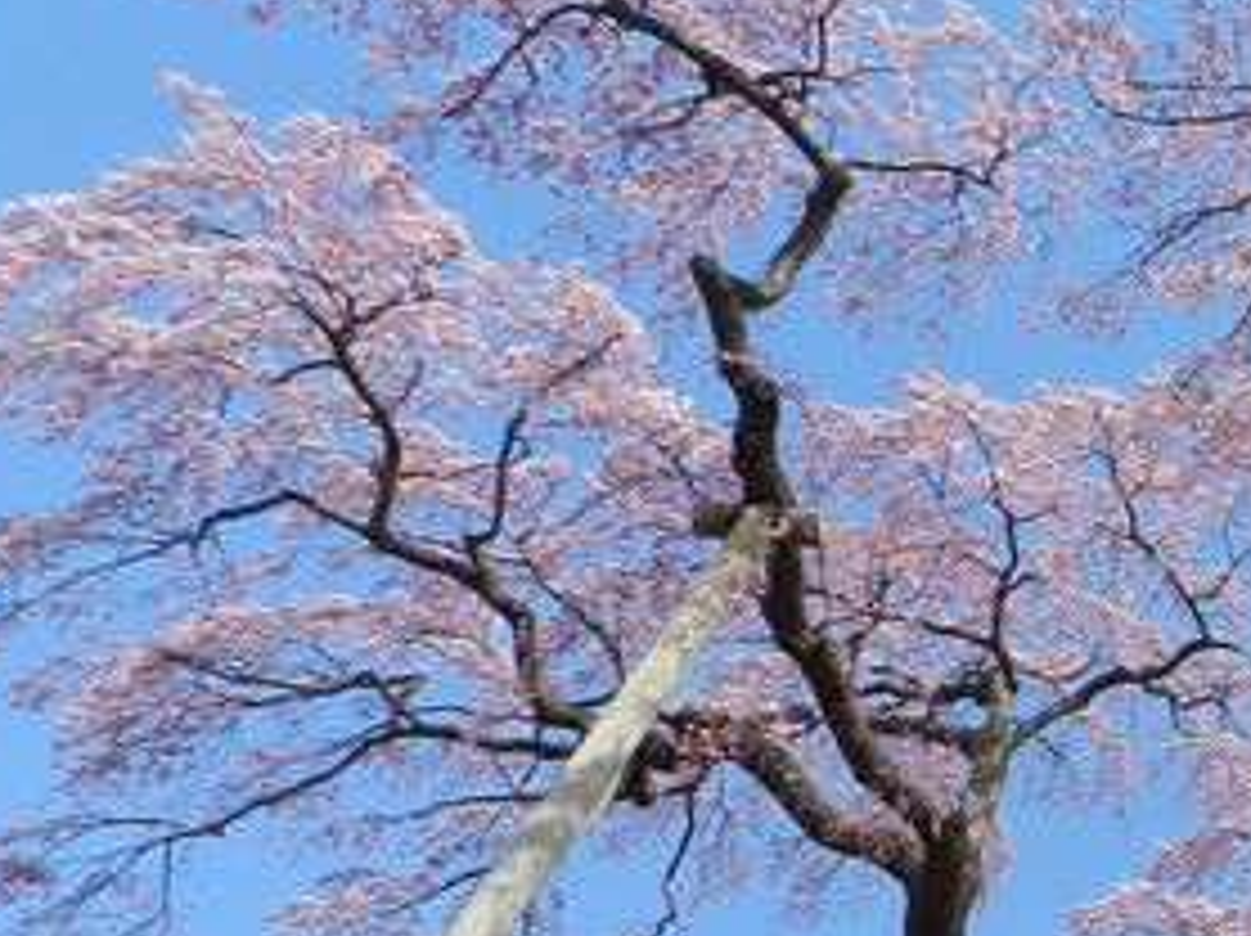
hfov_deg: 28.7
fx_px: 2094
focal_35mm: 58
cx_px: 1512
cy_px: 1010
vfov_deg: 23.7
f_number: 4
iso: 200
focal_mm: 4
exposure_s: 1/800
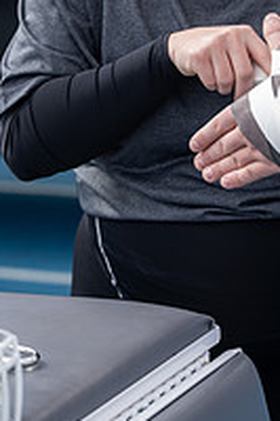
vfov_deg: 11.5
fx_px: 2080
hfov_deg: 7.7
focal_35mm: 178
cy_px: 46
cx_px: 217
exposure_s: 1/800
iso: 250
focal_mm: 79
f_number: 4
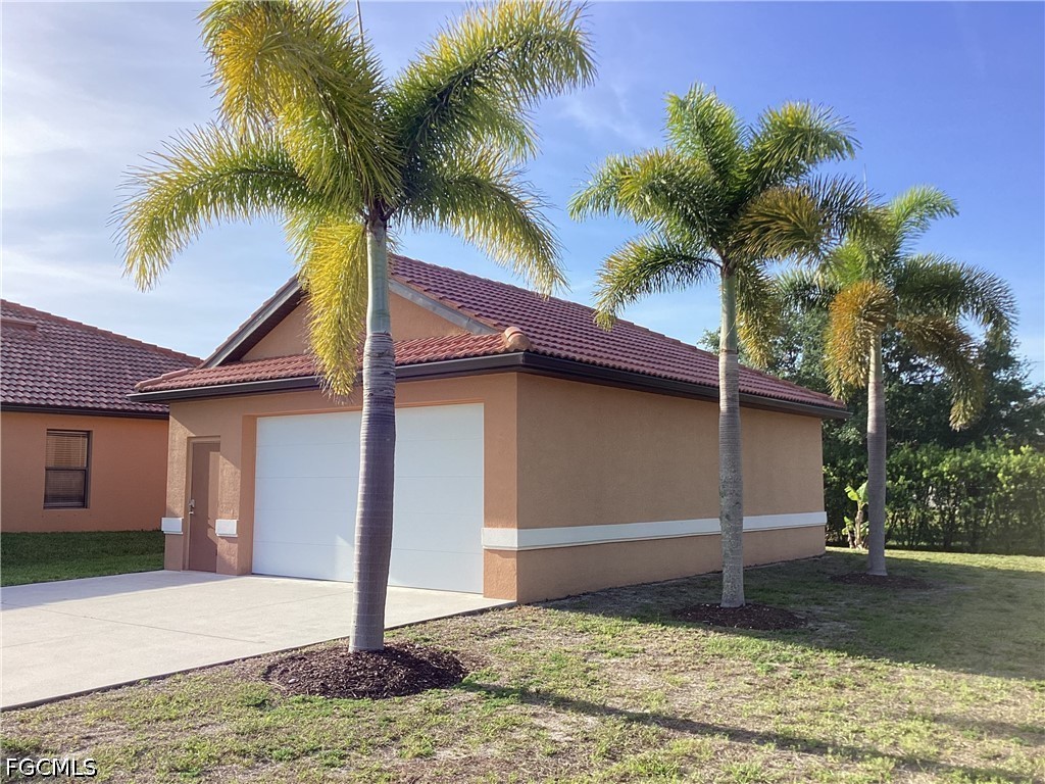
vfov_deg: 45.4
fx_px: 936
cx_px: 522
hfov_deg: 58.4
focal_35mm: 31
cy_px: 392
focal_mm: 3.3
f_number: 2.4
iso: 25
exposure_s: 1/353
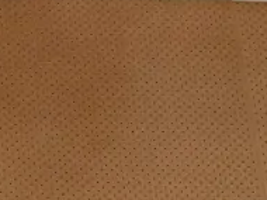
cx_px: -131
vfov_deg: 8.2
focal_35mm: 162
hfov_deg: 11.7
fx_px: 1248
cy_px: 527
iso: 800
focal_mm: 15
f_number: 3.7
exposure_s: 1/60
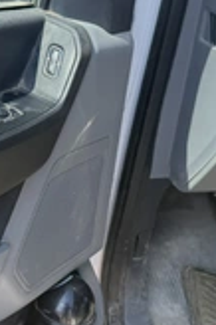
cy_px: 137
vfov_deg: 32.8
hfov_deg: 21.3
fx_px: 550
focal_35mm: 61
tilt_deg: -38.0
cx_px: -12
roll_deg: -0.3
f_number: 1.78
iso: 100
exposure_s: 1/1091
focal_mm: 6.76
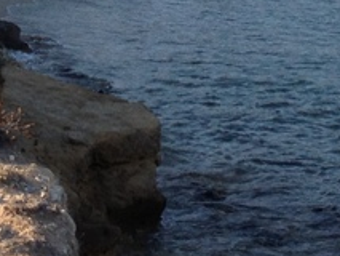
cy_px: -203
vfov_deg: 7.3
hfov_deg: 10.0
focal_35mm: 197
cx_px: 241
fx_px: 1936
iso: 50
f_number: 2.4
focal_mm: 4.28
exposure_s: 1/1004
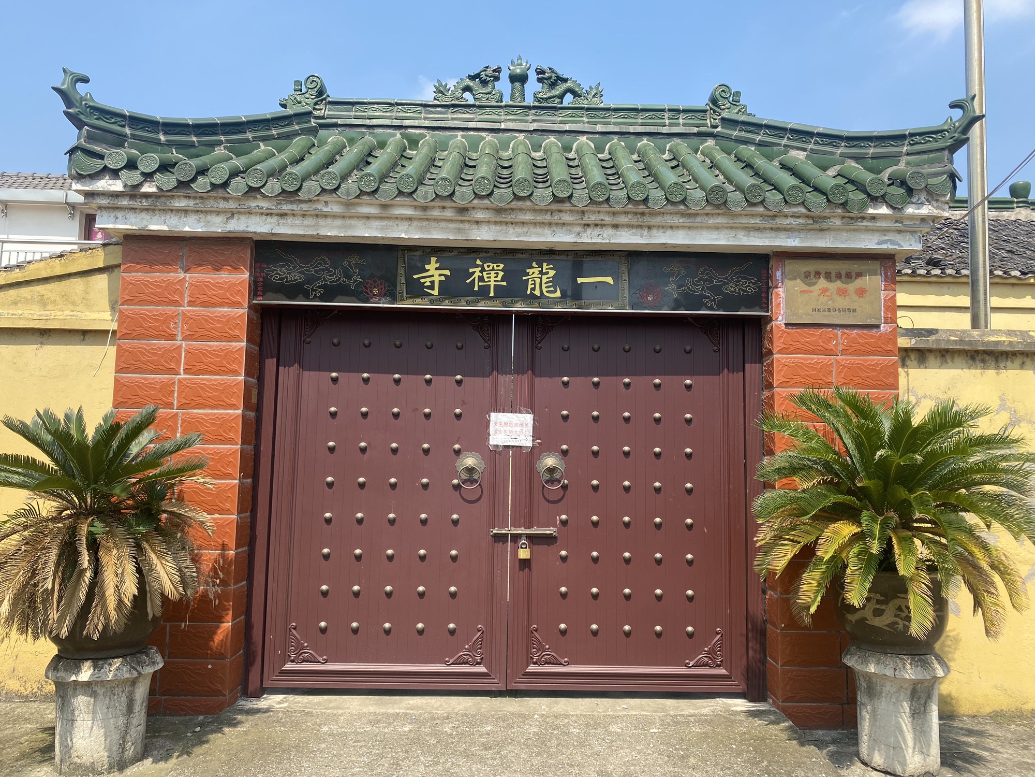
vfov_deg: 53.1
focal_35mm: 26
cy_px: 388
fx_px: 777
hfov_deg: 67.3
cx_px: 518
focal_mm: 4.25
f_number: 1.8
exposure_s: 1/1412
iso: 32
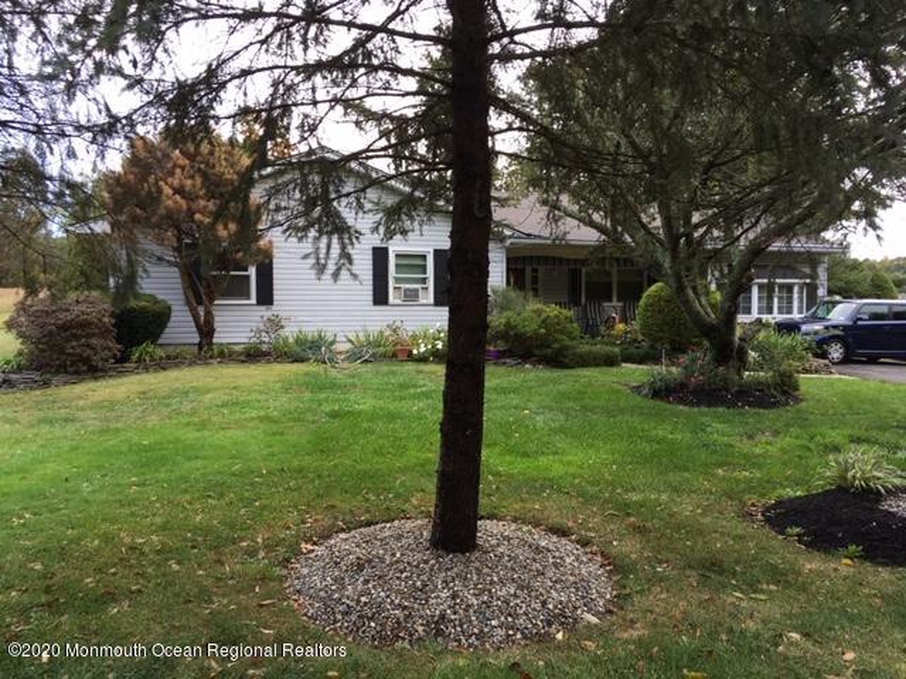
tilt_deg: -3.6
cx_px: 453
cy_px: 340
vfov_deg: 48.2
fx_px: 759
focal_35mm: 29
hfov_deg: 61.7
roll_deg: +0.5
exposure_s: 1/40
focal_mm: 4.15
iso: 32
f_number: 2.2
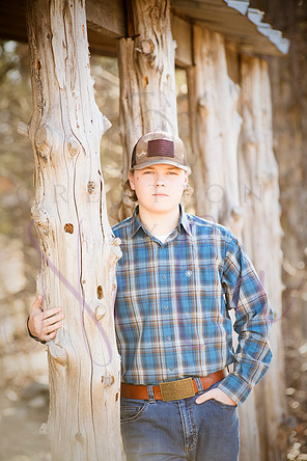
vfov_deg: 13.1
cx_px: 155
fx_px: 2008
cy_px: 230
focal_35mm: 157
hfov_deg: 8.7
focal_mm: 155
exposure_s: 1/800
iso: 800
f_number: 5
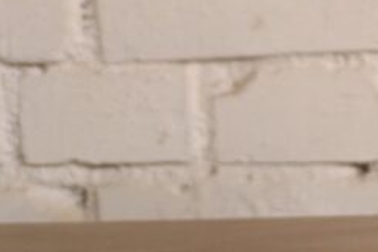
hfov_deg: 14.9
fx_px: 1154
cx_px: 772
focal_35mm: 110
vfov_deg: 12.4
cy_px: 37
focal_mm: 5.43
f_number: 1.89
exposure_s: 1/25
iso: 309
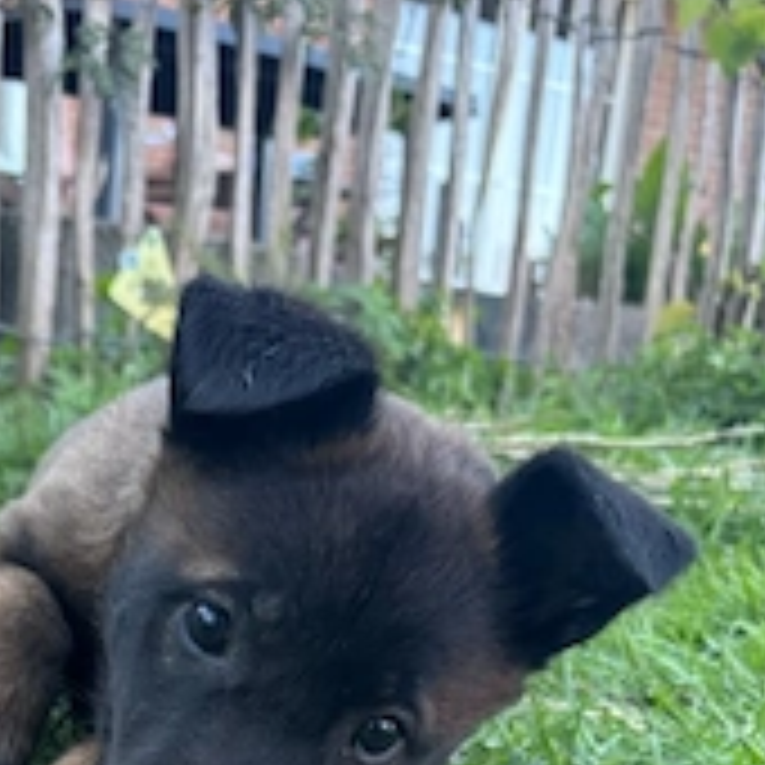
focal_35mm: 54
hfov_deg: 30.7
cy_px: 891
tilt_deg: -19.7
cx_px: 130
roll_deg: -4.7
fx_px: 1350
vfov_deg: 28.1
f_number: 1.6
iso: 80
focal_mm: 5.96
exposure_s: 1/121
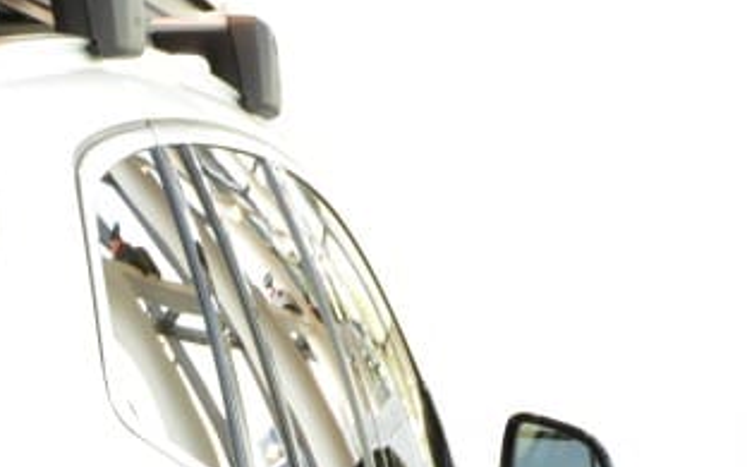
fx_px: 2993
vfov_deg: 8.1
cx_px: -515
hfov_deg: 13.1
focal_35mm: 147
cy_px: 1172
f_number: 11
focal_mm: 20
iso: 100
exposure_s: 1/3
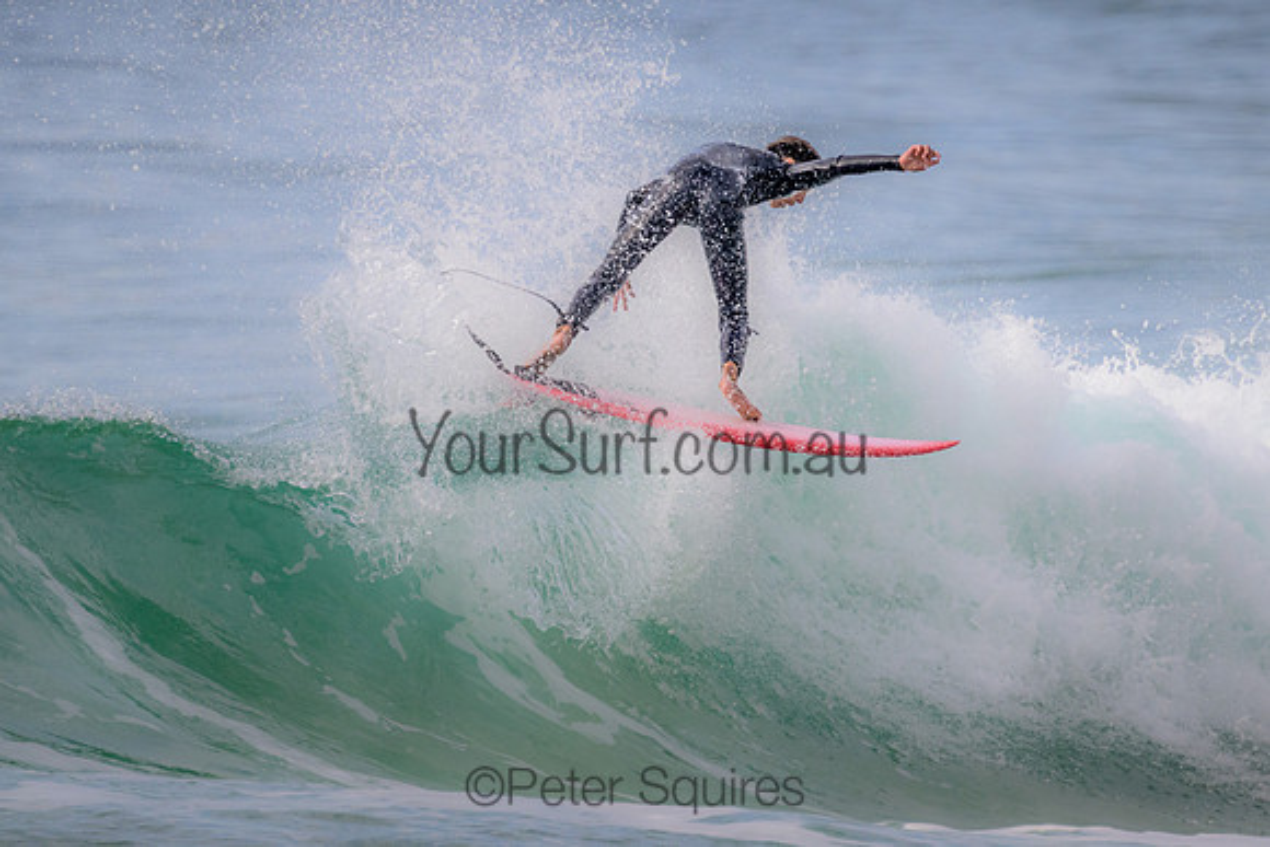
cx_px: 679
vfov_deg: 1.4
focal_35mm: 954
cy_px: 342
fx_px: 33644
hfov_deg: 2.2
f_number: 11
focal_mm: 800
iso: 1800
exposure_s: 1/2000
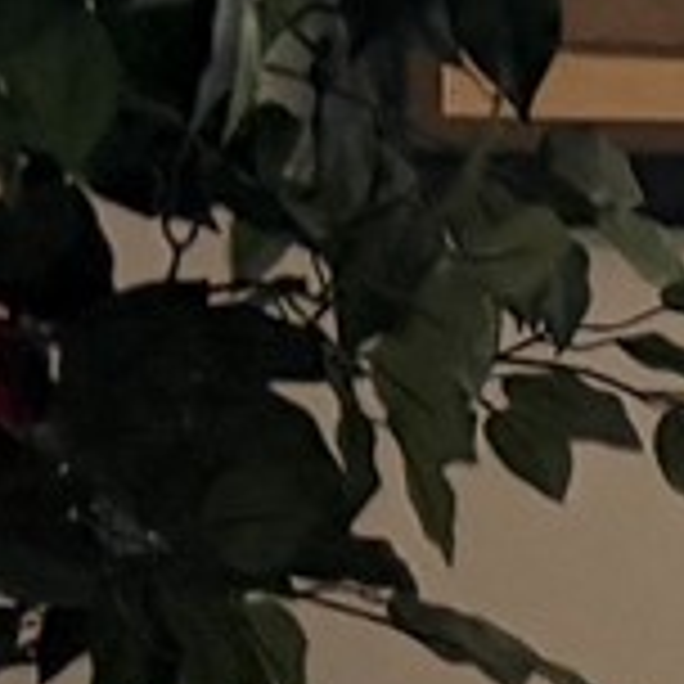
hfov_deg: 6.3
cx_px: 2781
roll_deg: -2.1
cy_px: 495
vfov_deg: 7.8
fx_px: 5008
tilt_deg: -4.2
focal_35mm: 224
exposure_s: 1/117
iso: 200
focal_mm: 6.76
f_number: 1.78
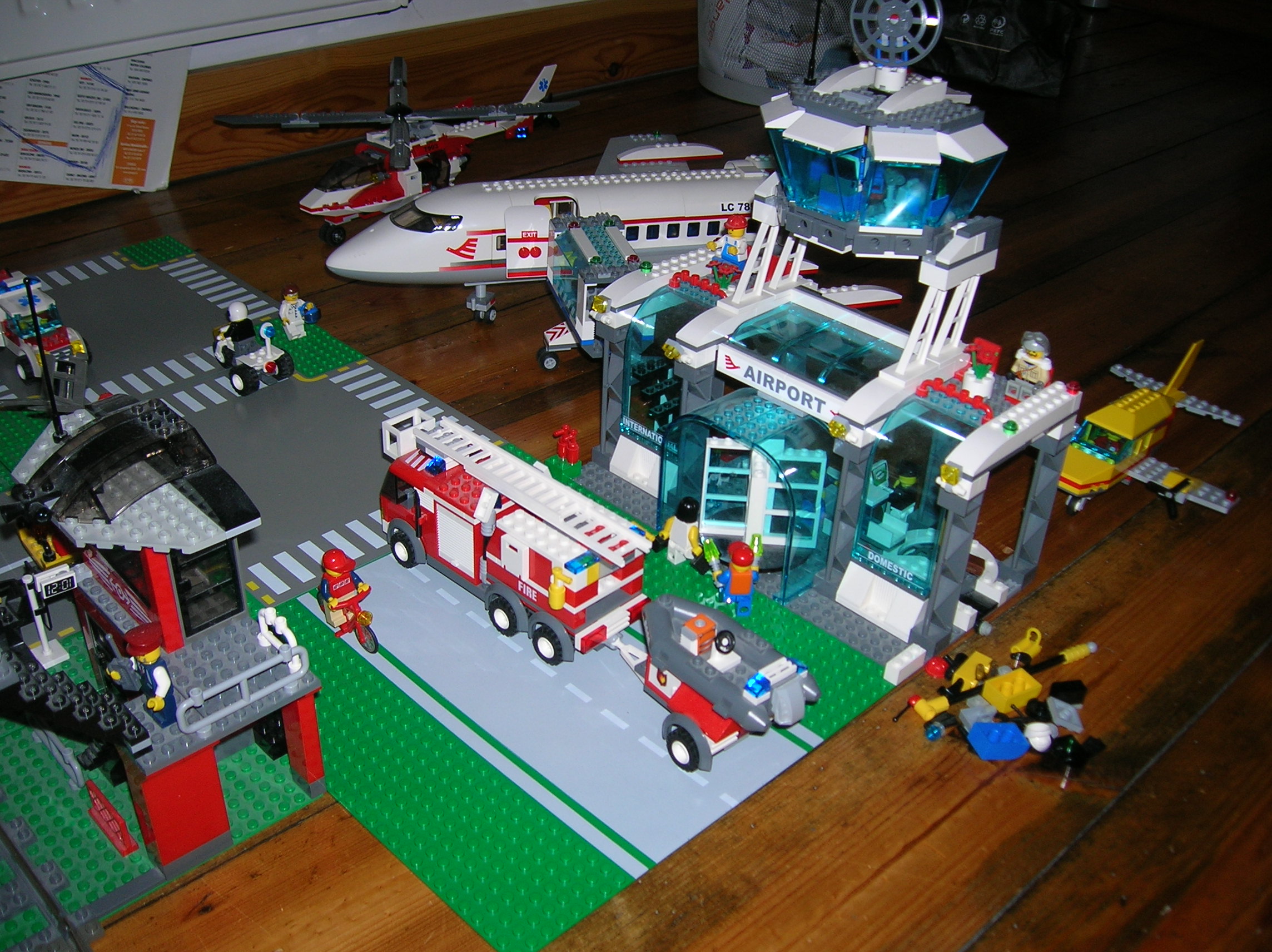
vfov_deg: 41.7
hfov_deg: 54.0
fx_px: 1248
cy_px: 476
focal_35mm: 34
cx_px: 636
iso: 50
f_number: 2.9
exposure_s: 1/60.1
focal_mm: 5.7
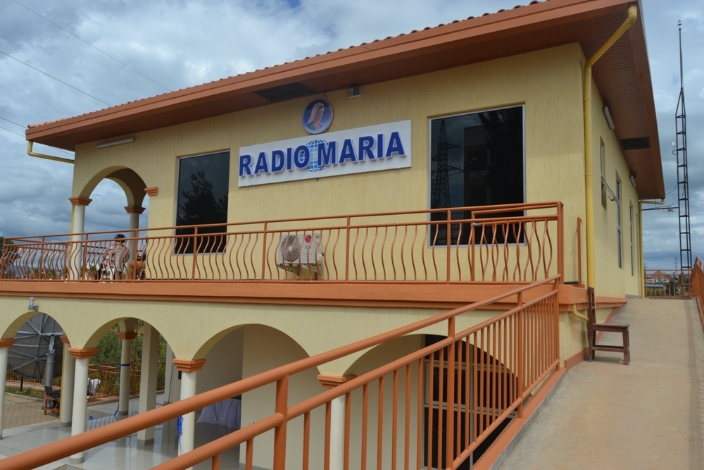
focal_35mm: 27
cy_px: 235
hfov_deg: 67.4
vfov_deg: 47.9
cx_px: 352
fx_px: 528
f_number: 9
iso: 100
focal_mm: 18
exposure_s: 1/320
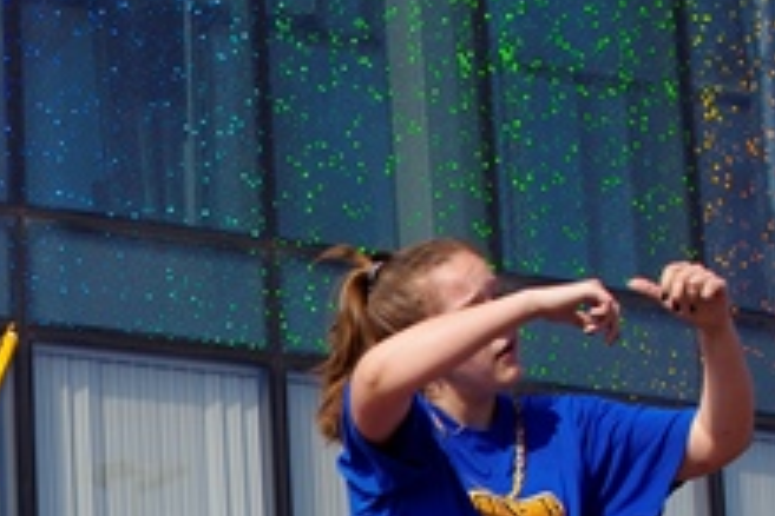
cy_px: 677
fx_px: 2841
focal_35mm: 132
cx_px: -104
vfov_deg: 10.2
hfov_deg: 15.1
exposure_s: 1/500
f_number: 8
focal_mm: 30
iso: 200
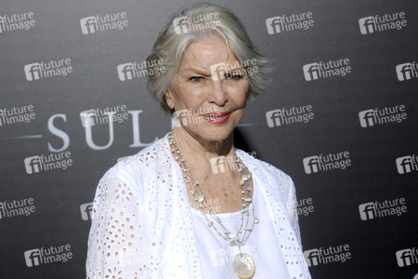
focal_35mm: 105
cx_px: 209
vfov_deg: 13.0
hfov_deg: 19.5
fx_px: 1219
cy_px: 140
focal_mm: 105
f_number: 5.6
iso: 1000
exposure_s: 1/400
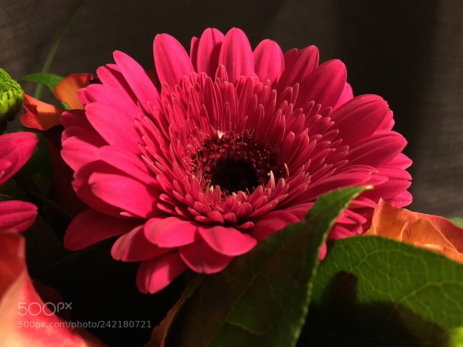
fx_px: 388
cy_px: 174
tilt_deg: -42.4
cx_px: 232
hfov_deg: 61.7
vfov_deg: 48.2
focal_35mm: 29
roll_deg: -2.5
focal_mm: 4.15
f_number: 2.2
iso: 200
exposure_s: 1/15
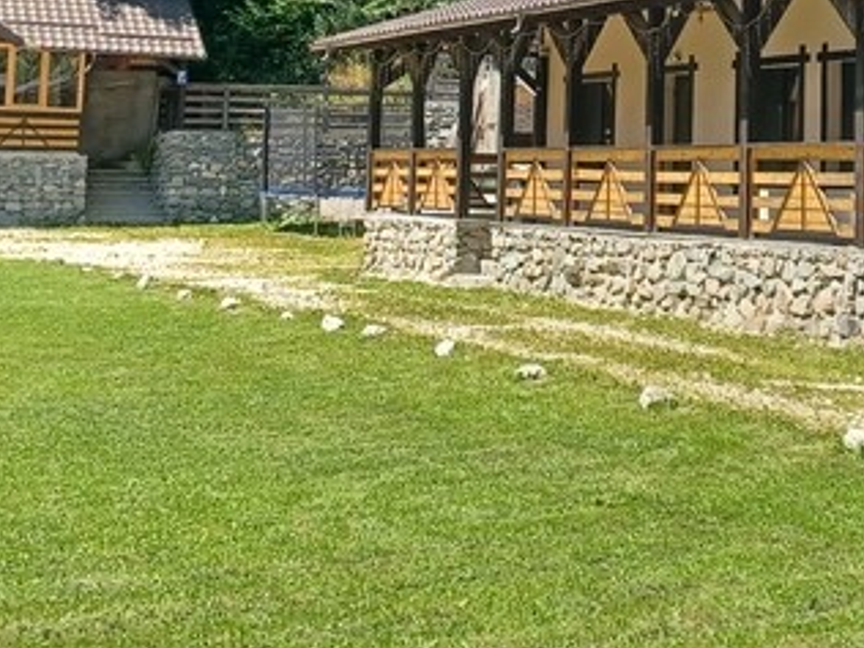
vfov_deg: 17.6
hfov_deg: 23.7
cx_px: 716
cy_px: -68
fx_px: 2022
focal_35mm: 81
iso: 32
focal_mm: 4.6
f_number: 1.8
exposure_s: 1/215
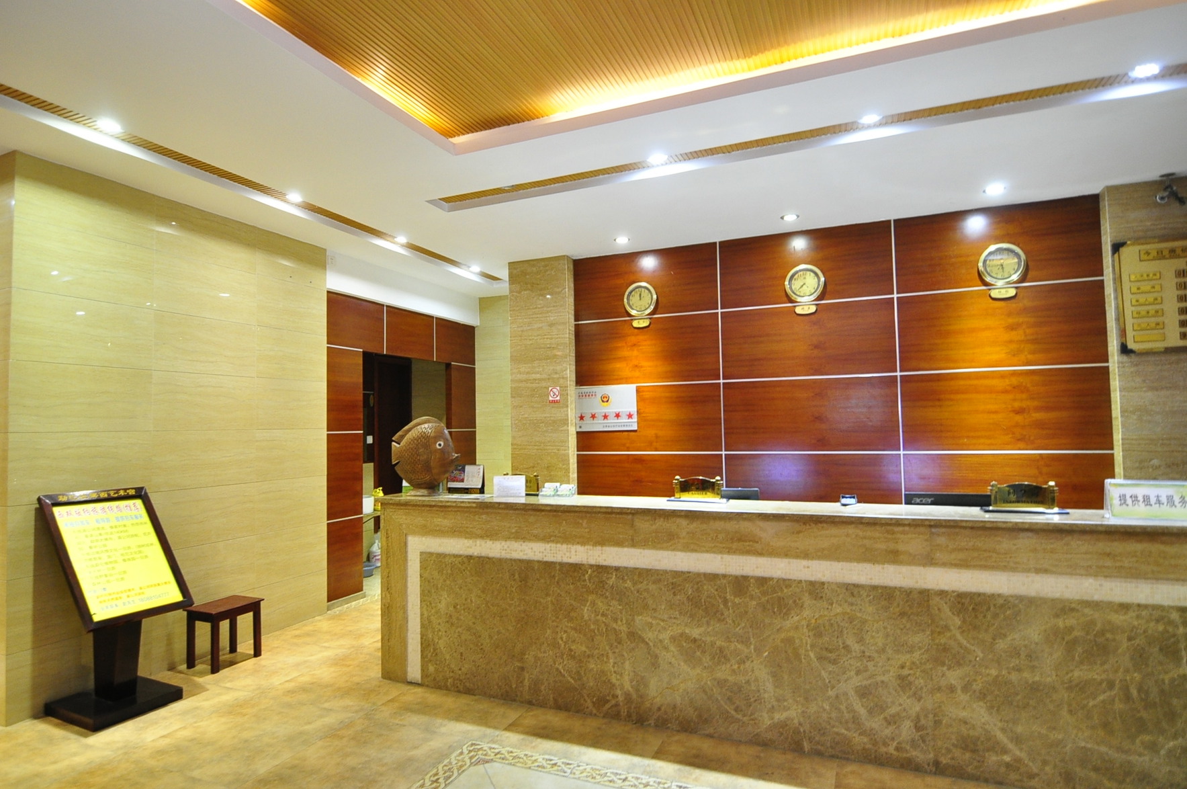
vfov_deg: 63.1
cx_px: 594
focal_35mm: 20
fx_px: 642
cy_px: 394
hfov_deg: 85.5
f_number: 2.8
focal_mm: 13
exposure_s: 1/15
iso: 1000
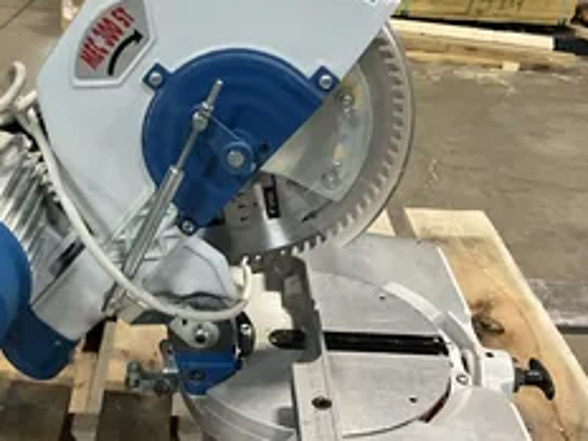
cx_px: 220
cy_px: 193
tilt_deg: -26.6
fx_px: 849
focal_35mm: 50
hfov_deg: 38.0
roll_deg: -3.6
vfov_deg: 29.1
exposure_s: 1/38
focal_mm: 3
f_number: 1.8
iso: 320
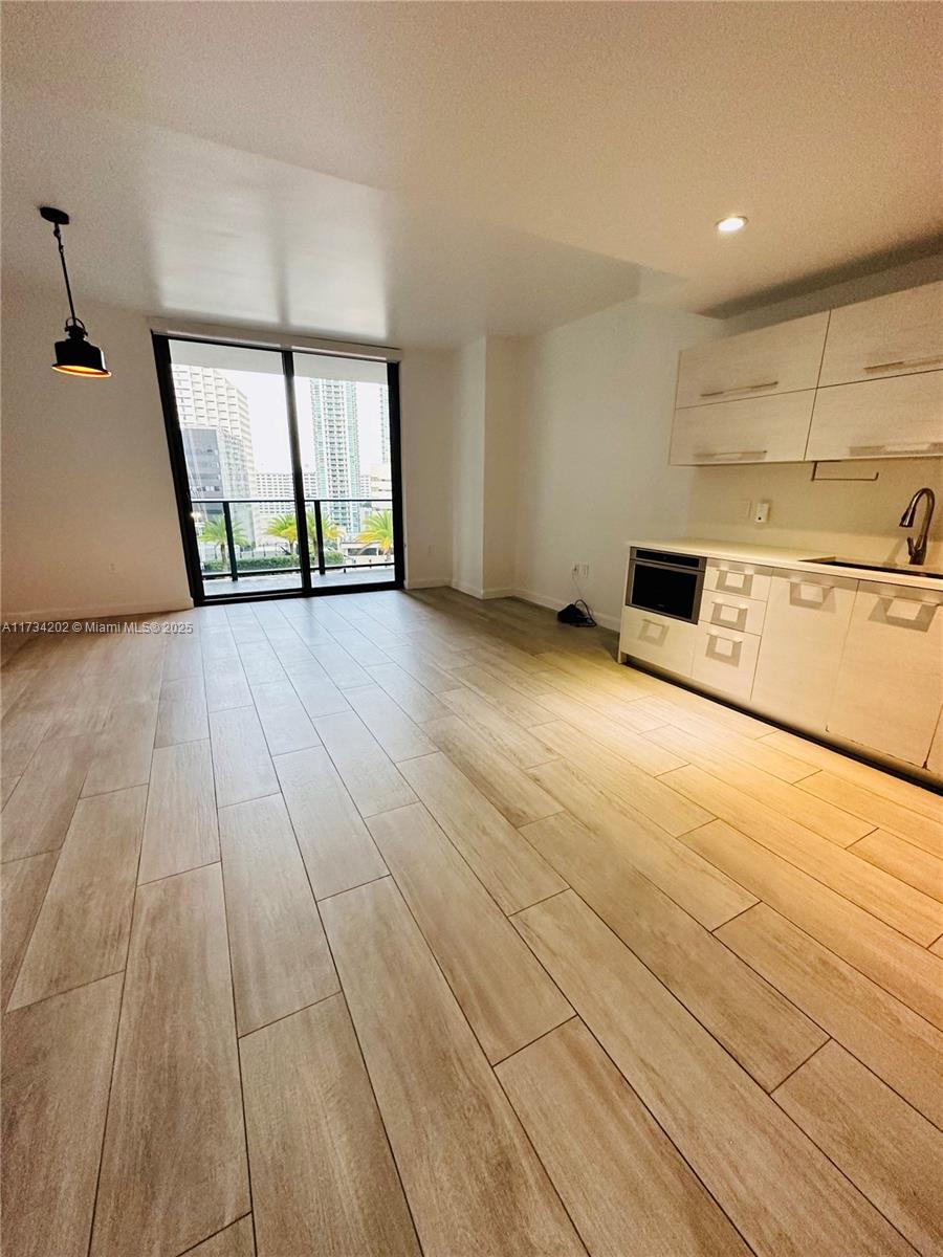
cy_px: 628
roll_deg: -0.2
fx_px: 509
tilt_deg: -16.6
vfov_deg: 102.1
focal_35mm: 14
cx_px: 472
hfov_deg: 85.7
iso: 320
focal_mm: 2.22
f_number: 2.2
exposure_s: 1/120
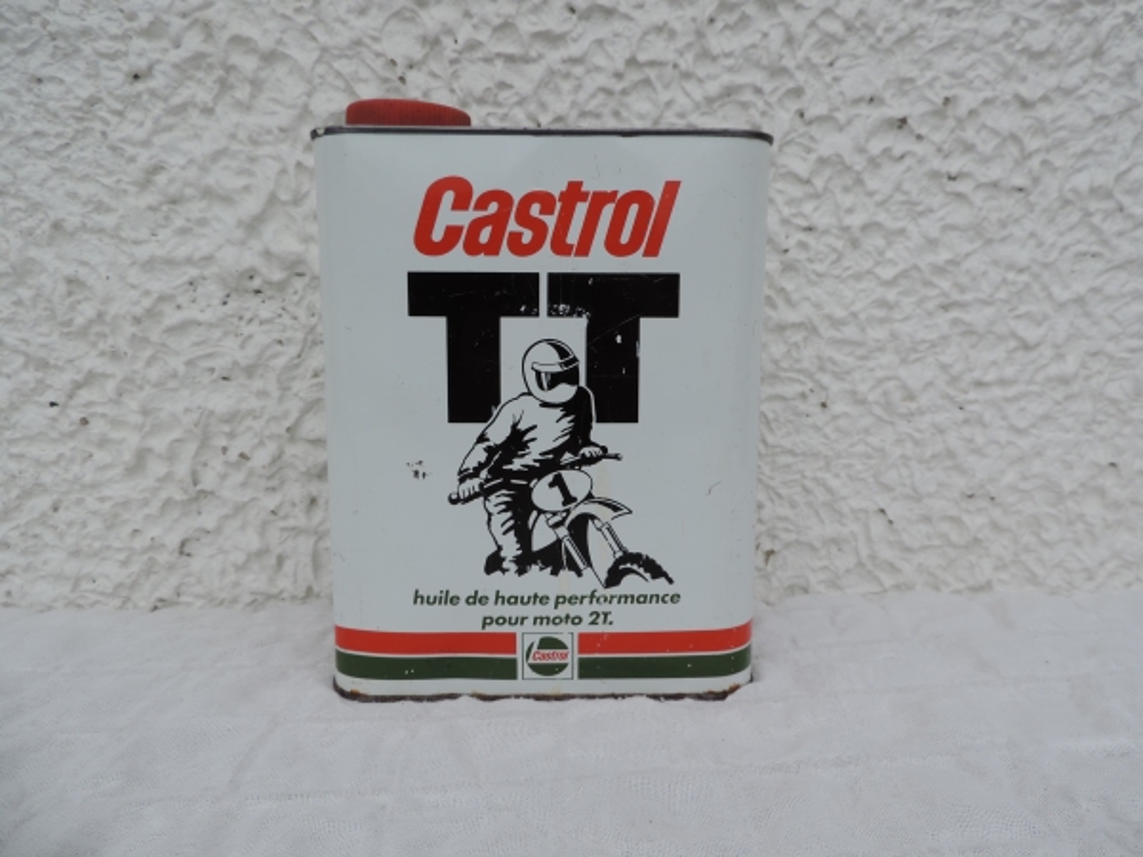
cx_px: 572
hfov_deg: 71.6
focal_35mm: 24
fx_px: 792
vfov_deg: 56.8
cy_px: 428
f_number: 3
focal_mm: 4.3
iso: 80
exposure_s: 1/500
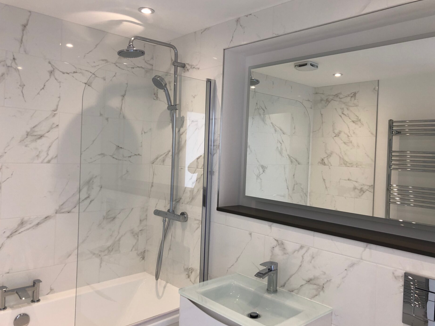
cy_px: 161
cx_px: 223
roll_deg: -1.2
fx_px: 364
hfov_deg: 61.7
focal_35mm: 29
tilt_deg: +0.4
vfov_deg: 48.2
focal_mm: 4
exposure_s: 1/100
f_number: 1.8
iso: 40
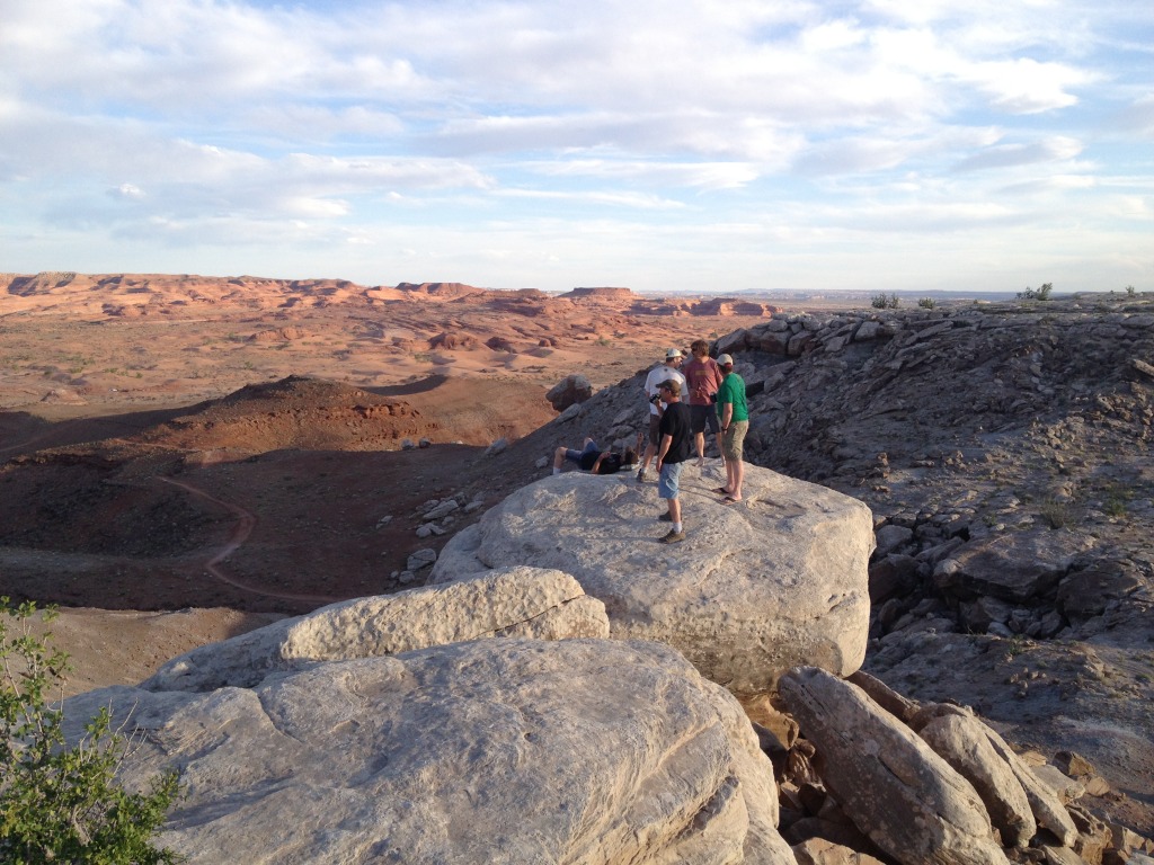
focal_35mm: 35
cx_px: 577
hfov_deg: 52.6
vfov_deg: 40.7
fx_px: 1167
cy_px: 432
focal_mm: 4.28
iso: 50
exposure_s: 1/673
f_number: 2.4
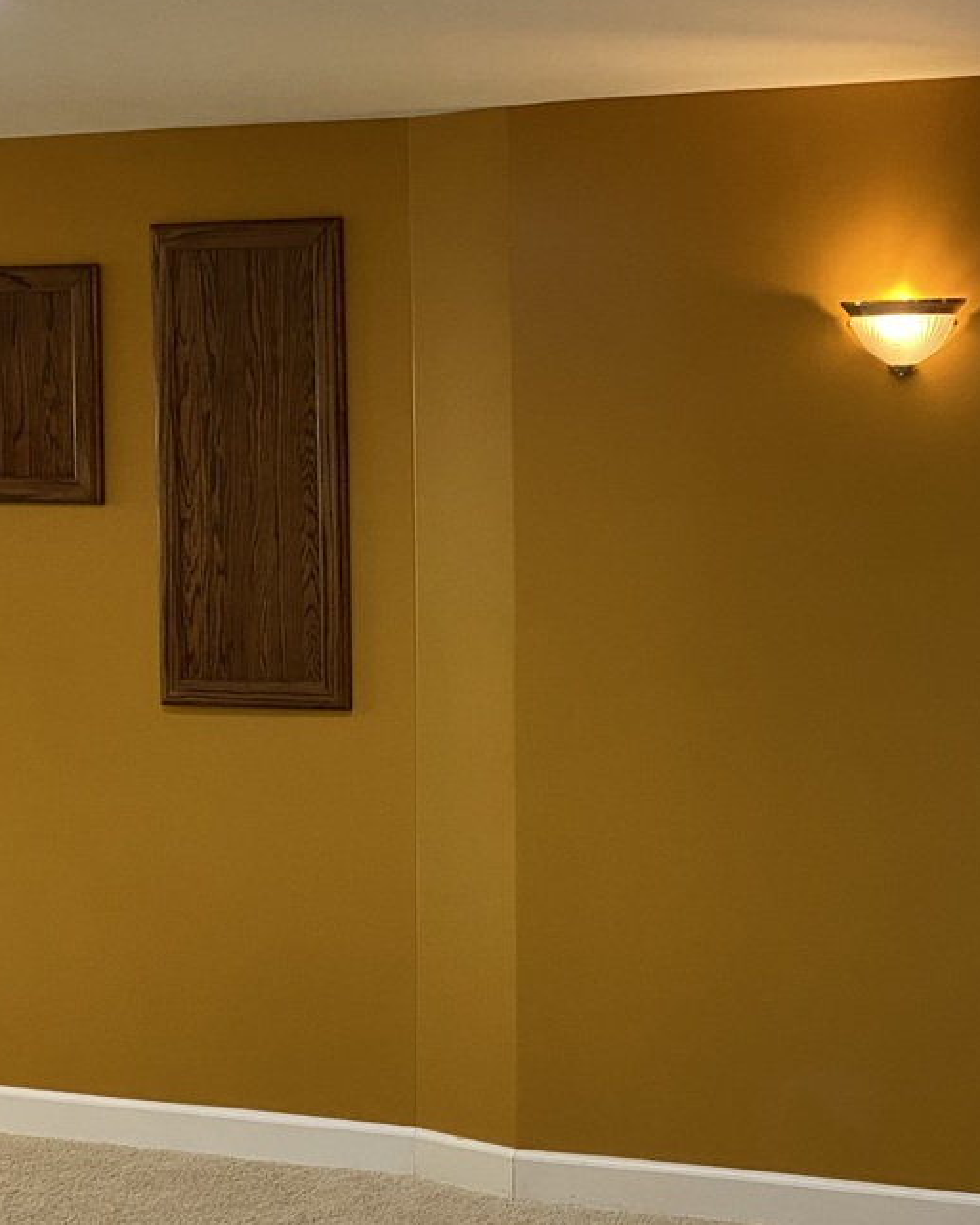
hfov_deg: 26.4
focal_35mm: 57
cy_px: 671
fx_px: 2066
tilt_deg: -3.6
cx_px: 716
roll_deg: +0.2
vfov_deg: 33.0
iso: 400
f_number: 1.8
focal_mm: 4.25
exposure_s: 1/60
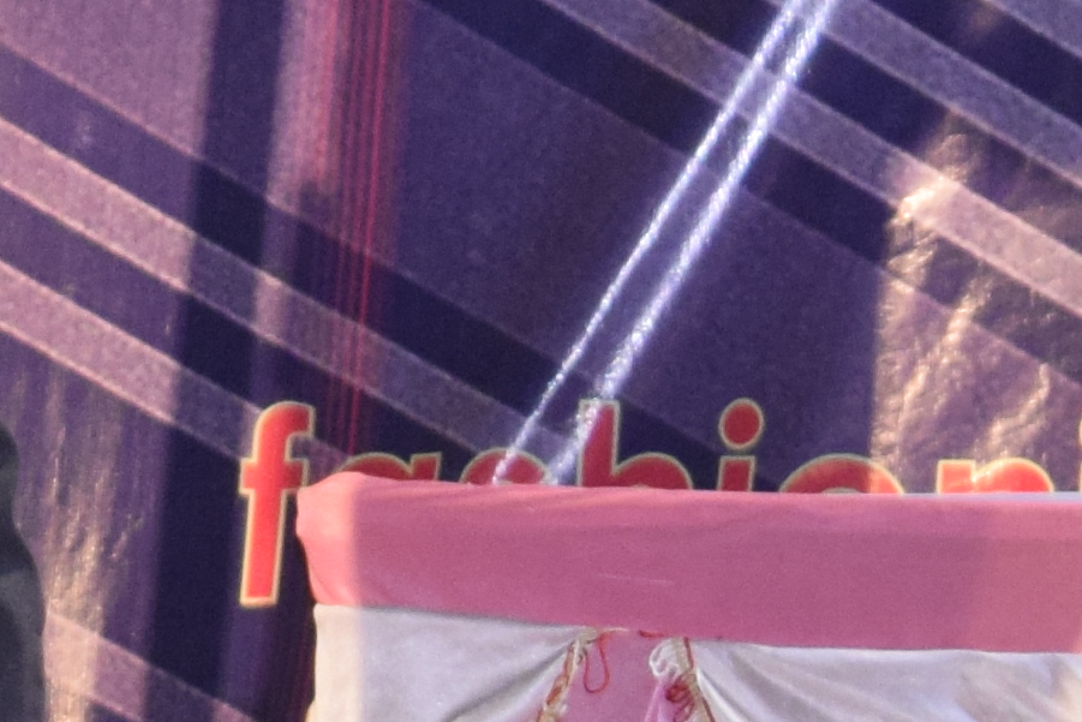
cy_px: -303
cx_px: -1754
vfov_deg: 2.5
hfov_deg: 3.7
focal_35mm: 549
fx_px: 16512
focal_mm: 55
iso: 1000
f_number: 5.6
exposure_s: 1/60
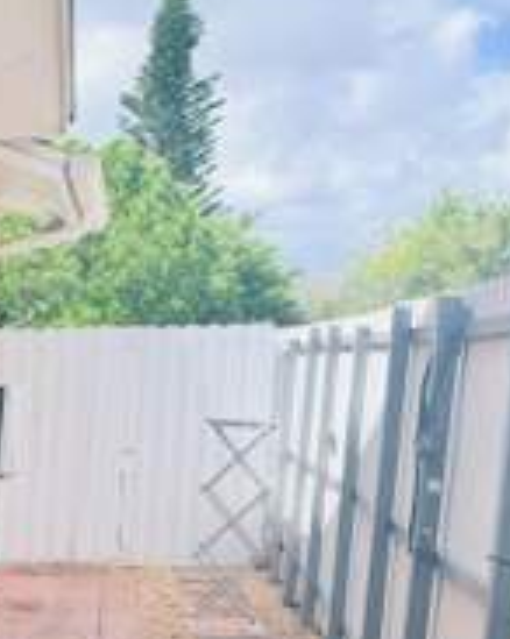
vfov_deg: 22.4
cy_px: 636
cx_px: -304
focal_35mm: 82
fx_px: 1550
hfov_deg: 16.6
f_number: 1.8
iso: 64
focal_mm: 6.93
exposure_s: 1/2146
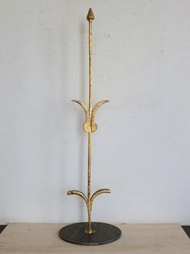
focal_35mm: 48
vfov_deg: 39.7
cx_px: 95
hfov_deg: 30.3
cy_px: 127
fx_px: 351
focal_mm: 8.6
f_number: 4
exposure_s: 1/60
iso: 250
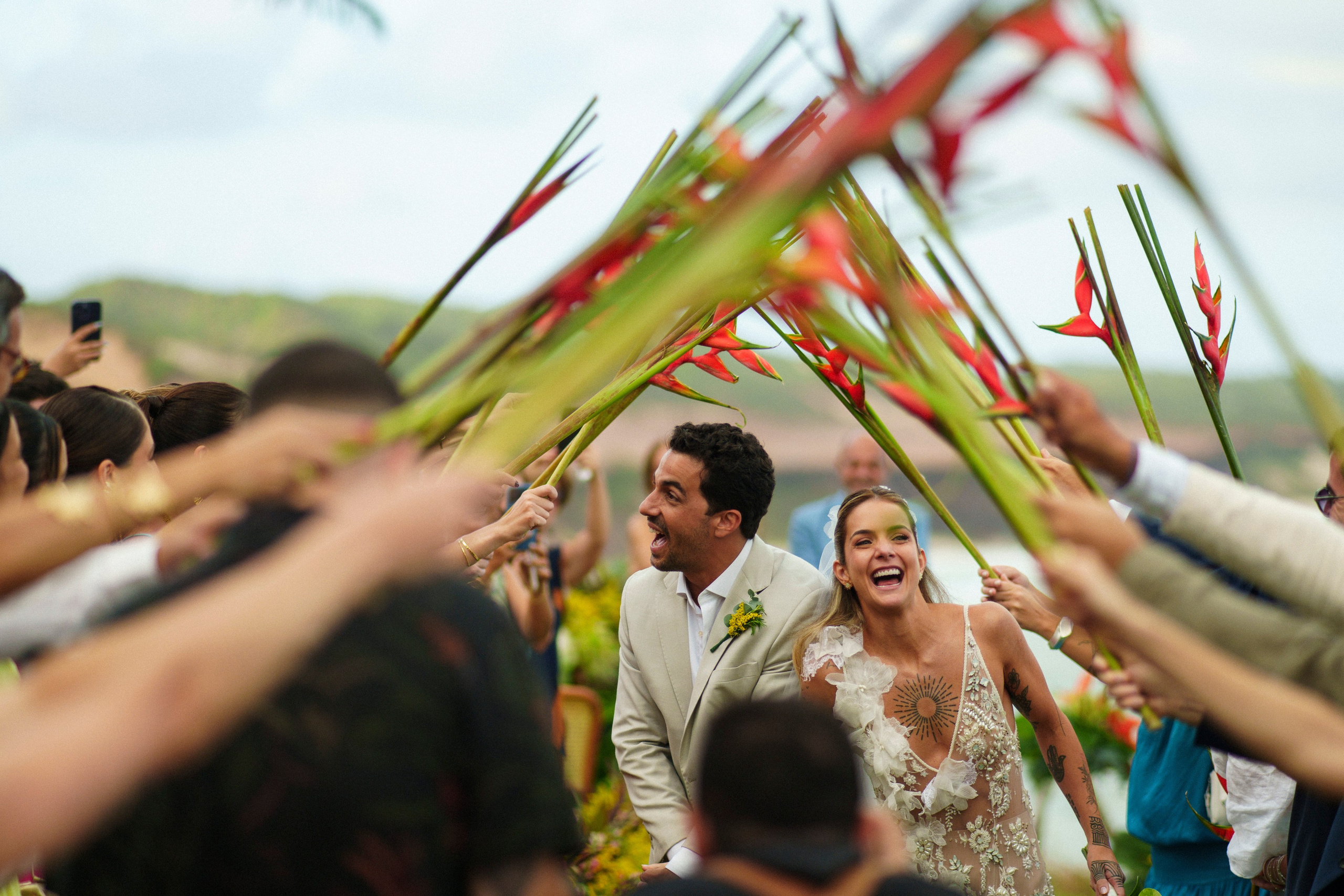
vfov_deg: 10.8
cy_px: 448
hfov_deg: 16.1
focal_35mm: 128
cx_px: 672
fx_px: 4760
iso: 80
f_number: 1.4
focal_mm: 85
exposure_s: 1/1000
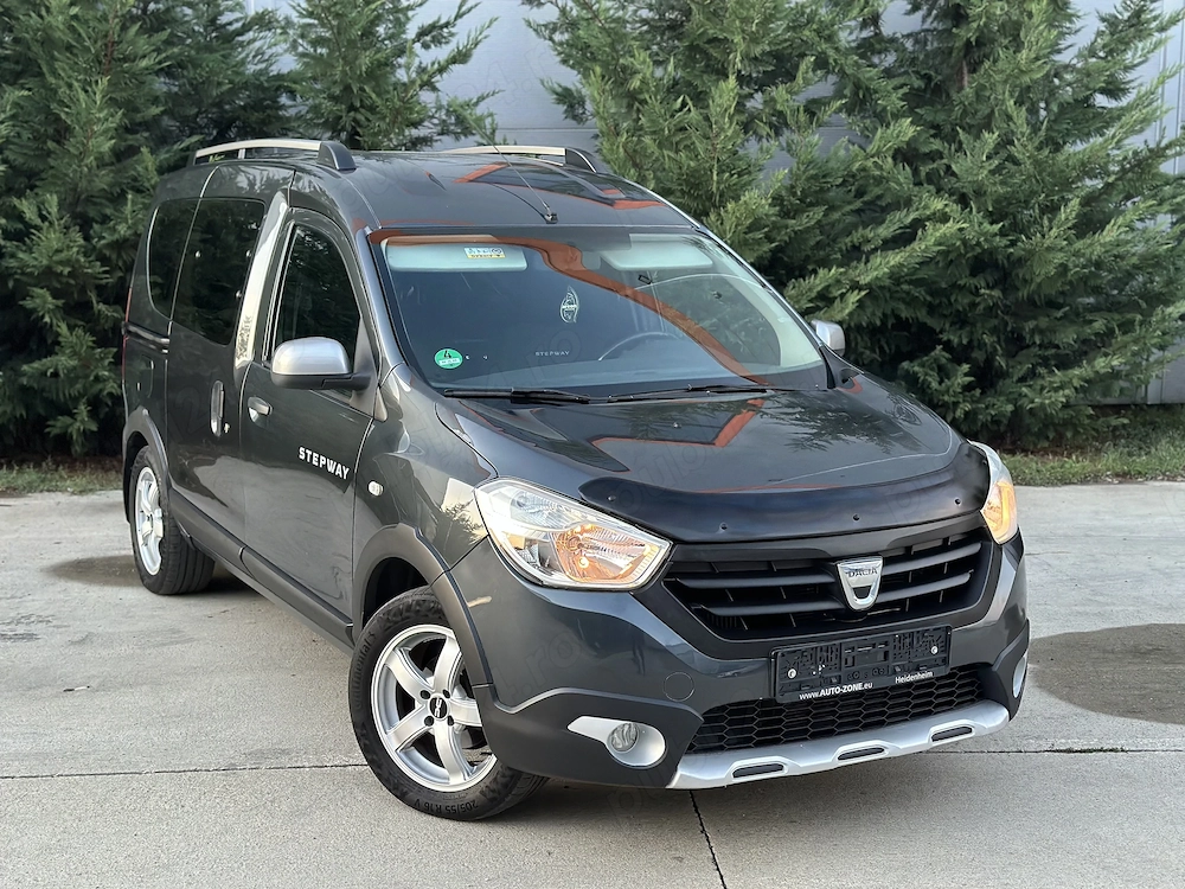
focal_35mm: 48
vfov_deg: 30.3
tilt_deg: -8.3
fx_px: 1643
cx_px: 592
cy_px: 444
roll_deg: -0.1
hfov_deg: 39.7
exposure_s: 1/60
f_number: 1.78
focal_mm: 6.86
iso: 320
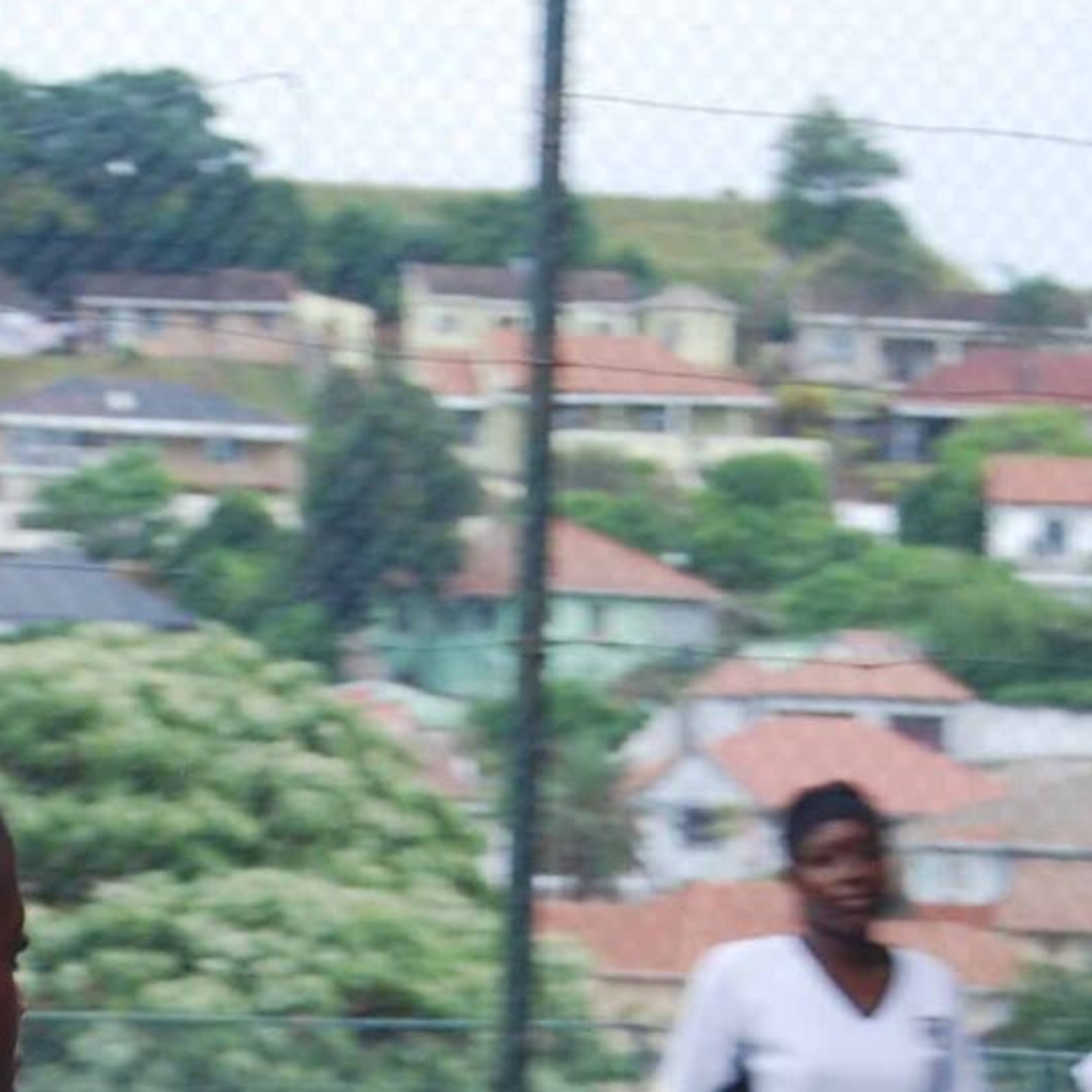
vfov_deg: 5.2
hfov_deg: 5.2
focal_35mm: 335
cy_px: 1381
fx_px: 11957
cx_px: 20
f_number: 5.6
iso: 200
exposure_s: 1/100
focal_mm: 55
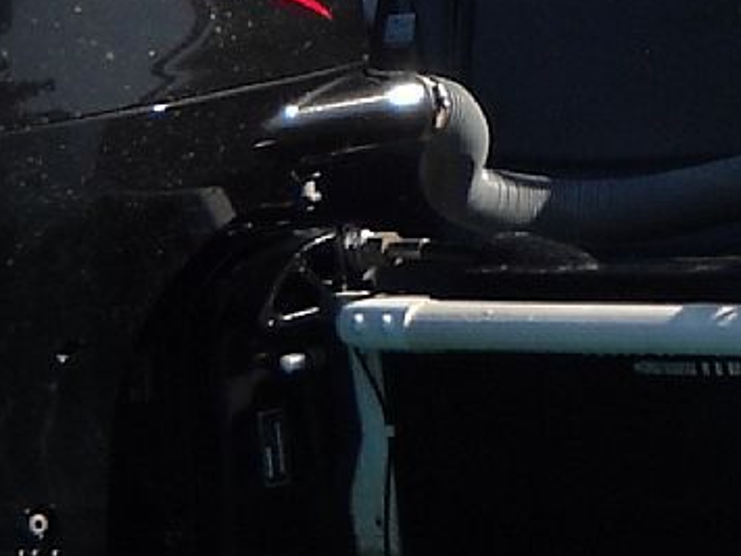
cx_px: 1150
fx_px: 4751
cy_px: -416
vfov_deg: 6.6
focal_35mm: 222
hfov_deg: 8.7
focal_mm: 6.72
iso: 64
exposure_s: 1/353
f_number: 5.5
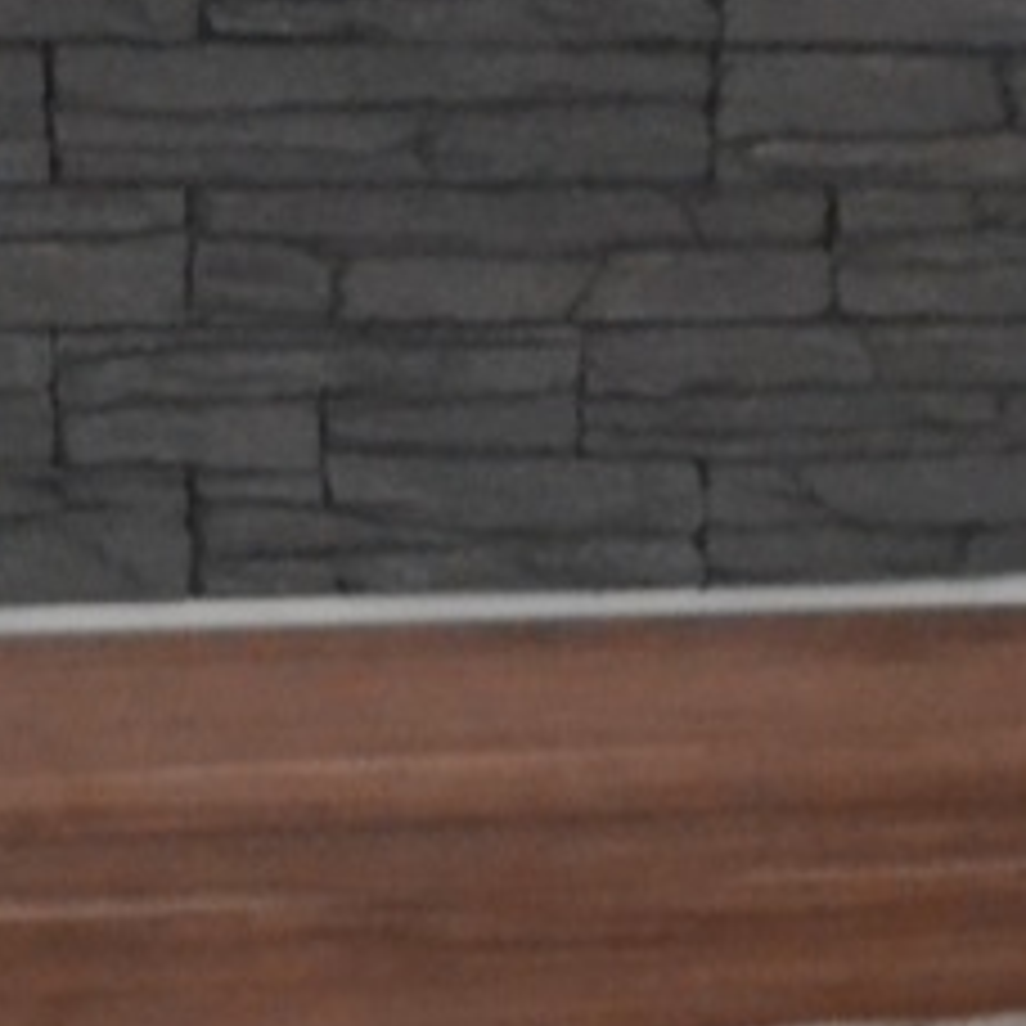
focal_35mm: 161
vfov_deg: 10.5
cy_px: 1503
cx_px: 968
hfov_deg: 10.8
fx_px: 5399
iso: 3200
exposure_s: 1/10
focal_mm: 18
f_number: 3.5
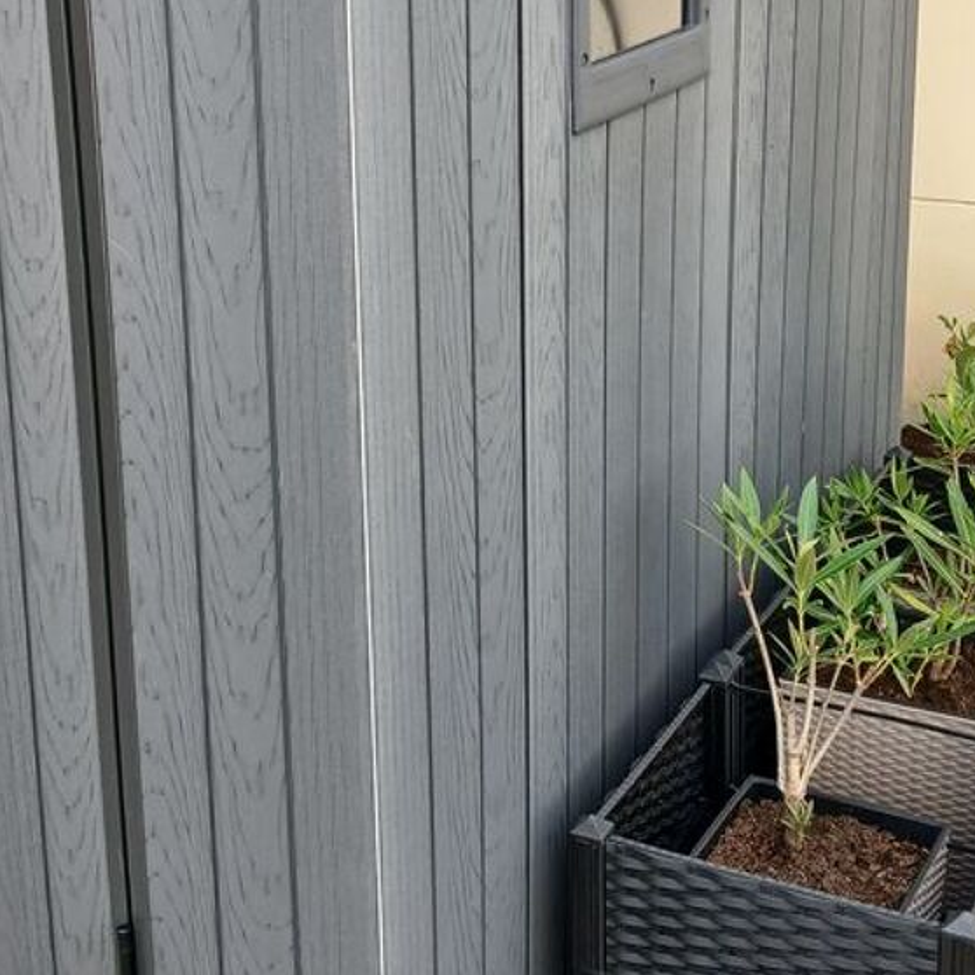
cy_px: 225
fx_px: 1816
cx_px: 306
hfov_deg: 29.8
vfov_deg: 29.5
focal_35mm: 57
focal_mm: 3.98
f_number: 1.8
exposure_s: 1/100
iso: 25
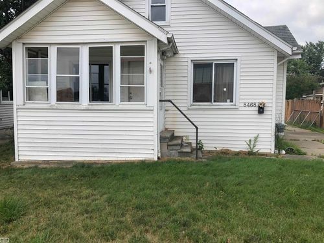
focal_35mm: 28
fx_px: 262
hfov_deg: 63.4
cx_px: 162
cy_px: 122
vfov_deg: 49.7
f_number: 1.8
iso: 20
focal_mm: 3.99
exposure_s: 1/1279
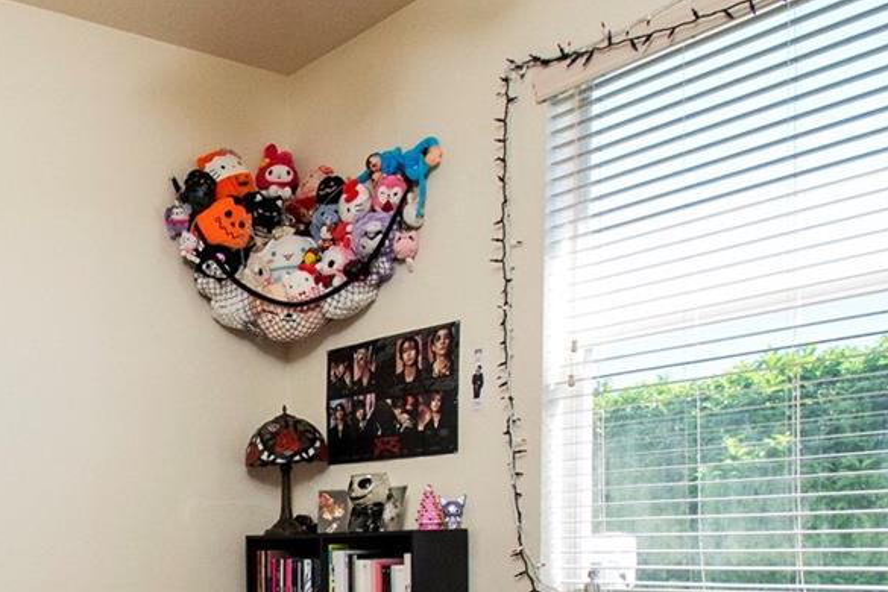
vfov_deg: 30.7
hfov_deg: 42.8
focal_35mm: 41
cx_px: 65
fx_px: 1011
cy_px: 563
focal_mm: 10
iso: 2000
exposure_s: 1/500
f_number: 11
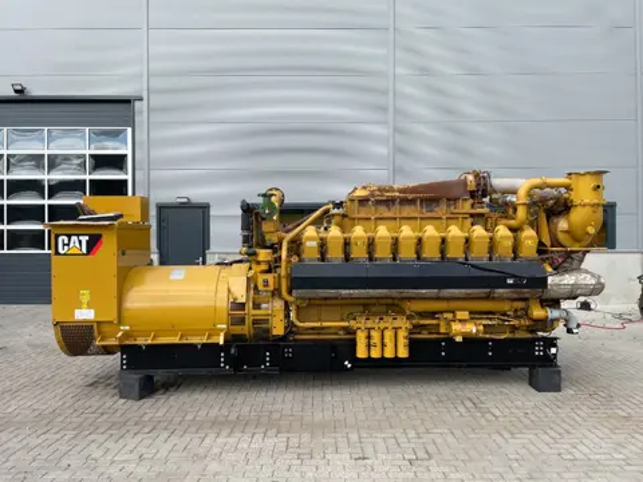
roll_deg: +0.1
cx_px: 322
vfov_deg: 53.1
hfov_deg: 67.3
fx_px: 483
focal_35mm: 26
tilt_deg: -0.4
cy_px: 241
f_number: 1.6
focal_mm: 4.2
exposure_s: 1/2353
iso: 32
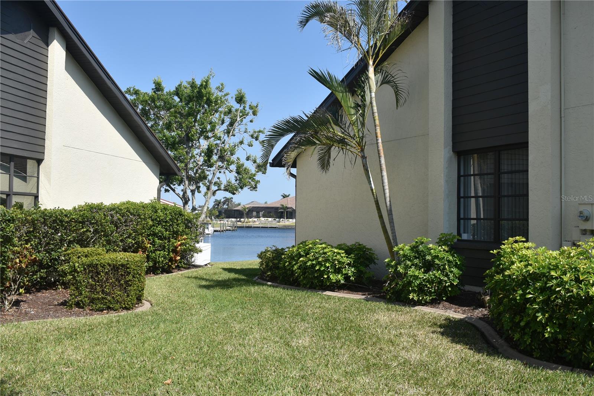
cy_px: 198
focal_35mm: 36
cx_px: 297
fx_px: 594
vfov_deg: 36.9
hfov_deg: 53.1
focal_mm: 24
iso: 200
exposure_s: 1/500
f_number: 9
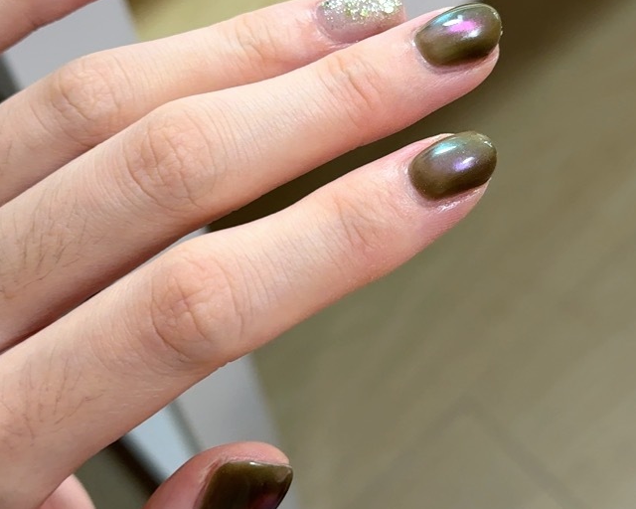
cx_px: 409
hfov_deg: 26.3
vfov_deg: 21.1
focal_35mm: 72
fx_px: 1355
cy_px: 119
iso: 160
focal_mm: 6.76
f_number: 1.78
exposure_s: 1/100
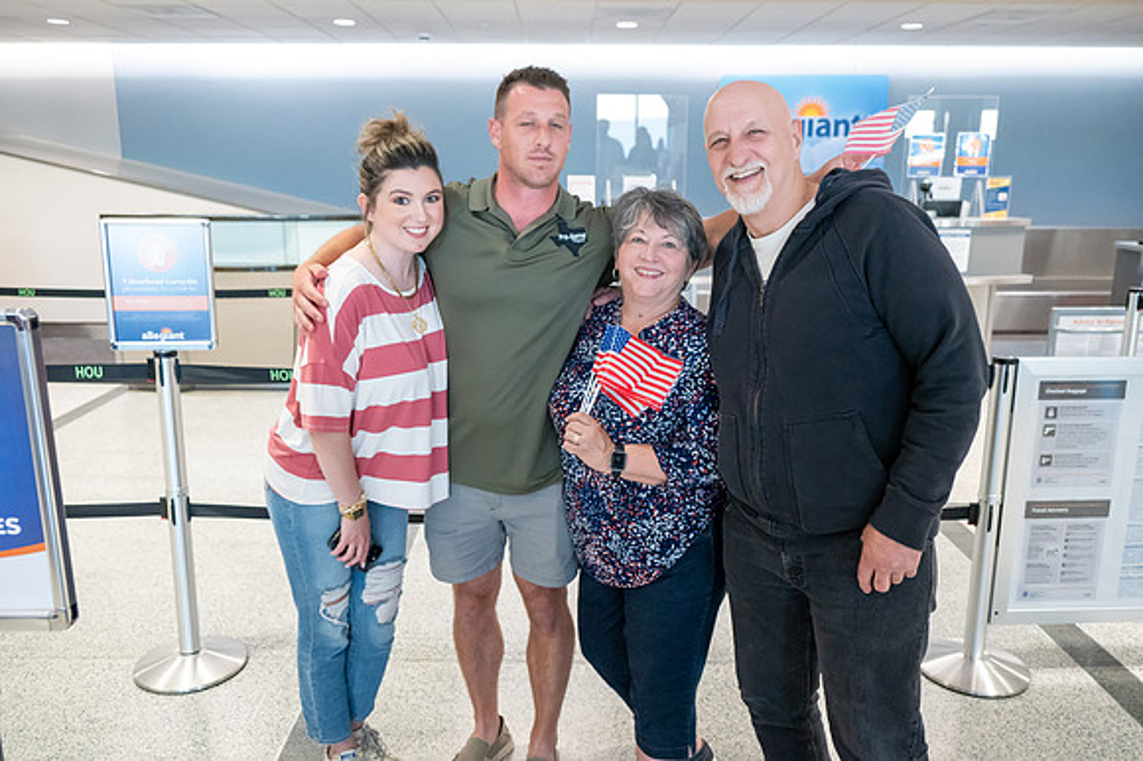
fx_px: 952
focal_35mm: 30
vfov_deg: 43.6
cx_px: 572
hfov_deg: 62.0
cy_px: 380
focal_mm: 30
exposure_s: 1/200
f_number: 4.5
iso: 10000
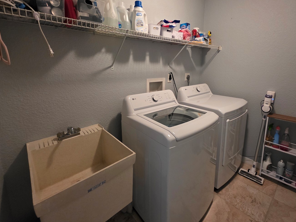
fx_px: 137
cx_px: 160
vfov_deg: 77.6
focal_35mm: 16
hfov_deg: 94.3
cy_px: 94
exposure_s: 1/60
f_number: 1.9
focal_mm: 2.2
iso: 800
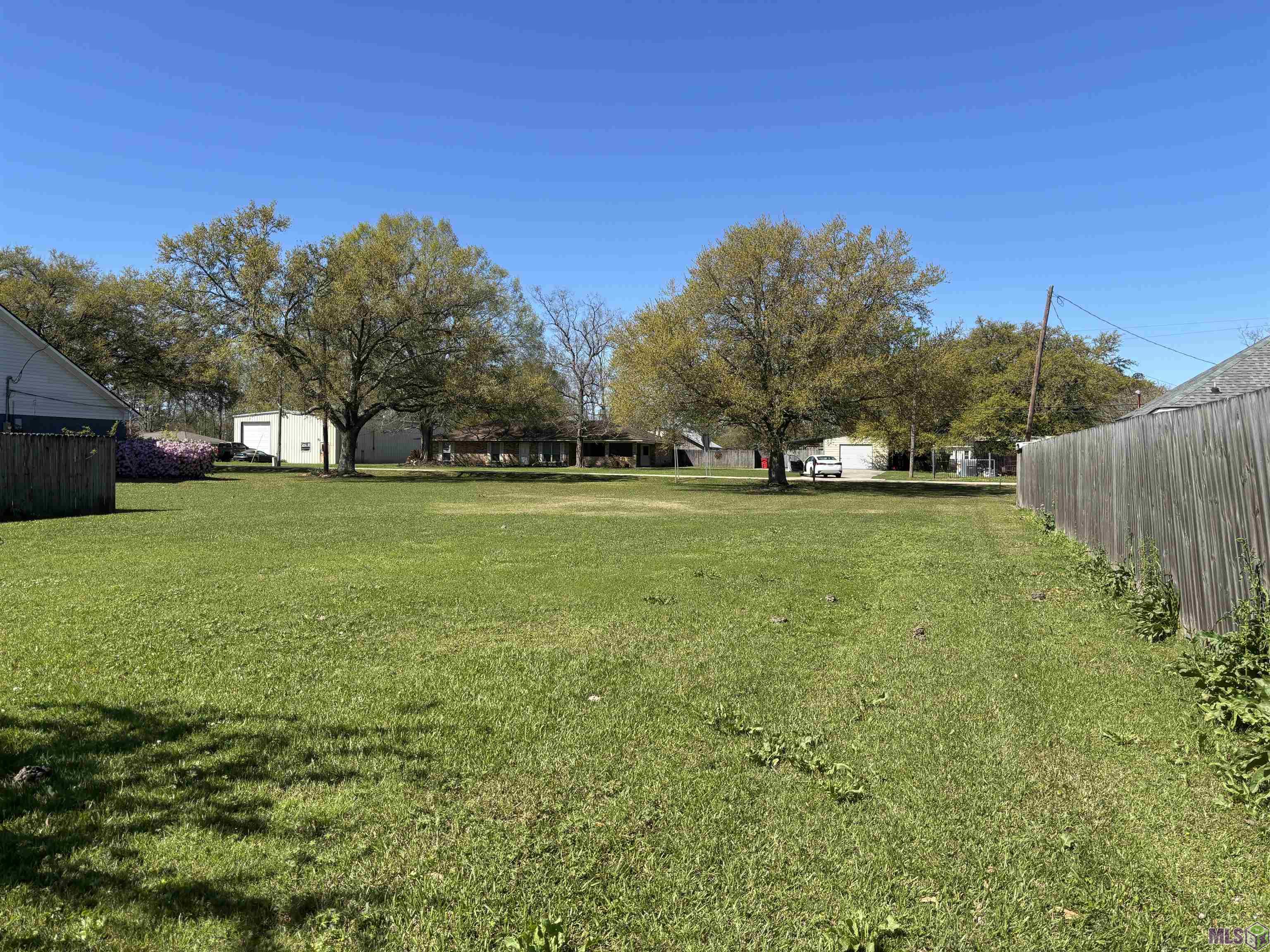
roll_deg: -0.2
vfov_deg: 53.1
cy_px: 476
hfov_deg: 67.3
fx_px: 954
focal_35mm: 26
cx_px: 635
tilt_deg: +0.1
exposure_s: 1/2571
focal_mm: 5.96
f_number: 1.6
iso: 50
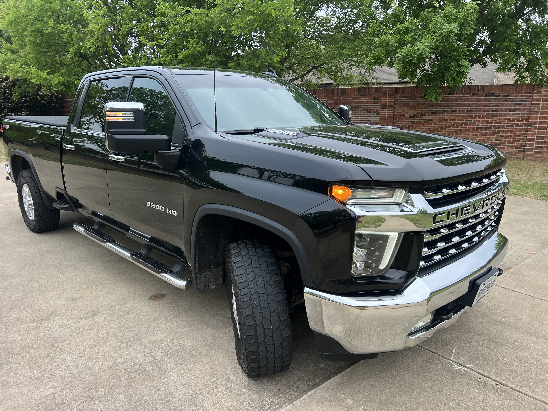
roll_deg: -0.1
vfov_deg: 53.1
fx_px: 412
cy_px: 206
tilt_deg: -13.5
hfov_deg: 67.3
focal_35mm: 26
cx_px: 274
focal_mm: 5.7
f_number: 1.5
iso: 80
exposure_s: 1/121
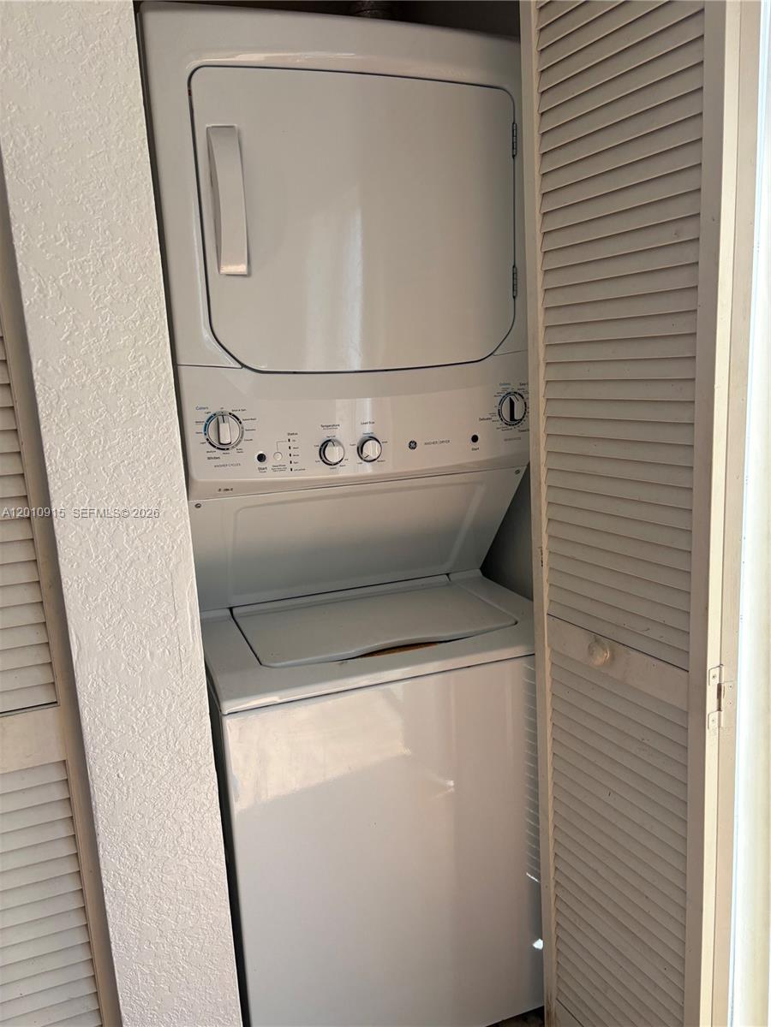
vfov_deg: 67.3
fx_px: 772
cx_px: 386
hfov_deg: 53.1
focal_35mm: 26
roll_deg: +3.4
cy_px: 514
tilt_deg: -9.9
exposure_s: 1/232
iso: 64
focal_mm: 5.96
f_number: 1.6
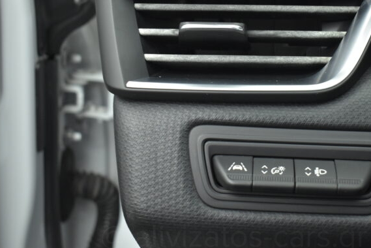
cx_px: 233
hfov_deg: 33.9
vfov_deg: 23.1
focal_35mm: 59
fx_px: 605
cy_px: 94
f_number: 4.2
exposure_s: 1/50
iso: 1600
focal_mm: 29
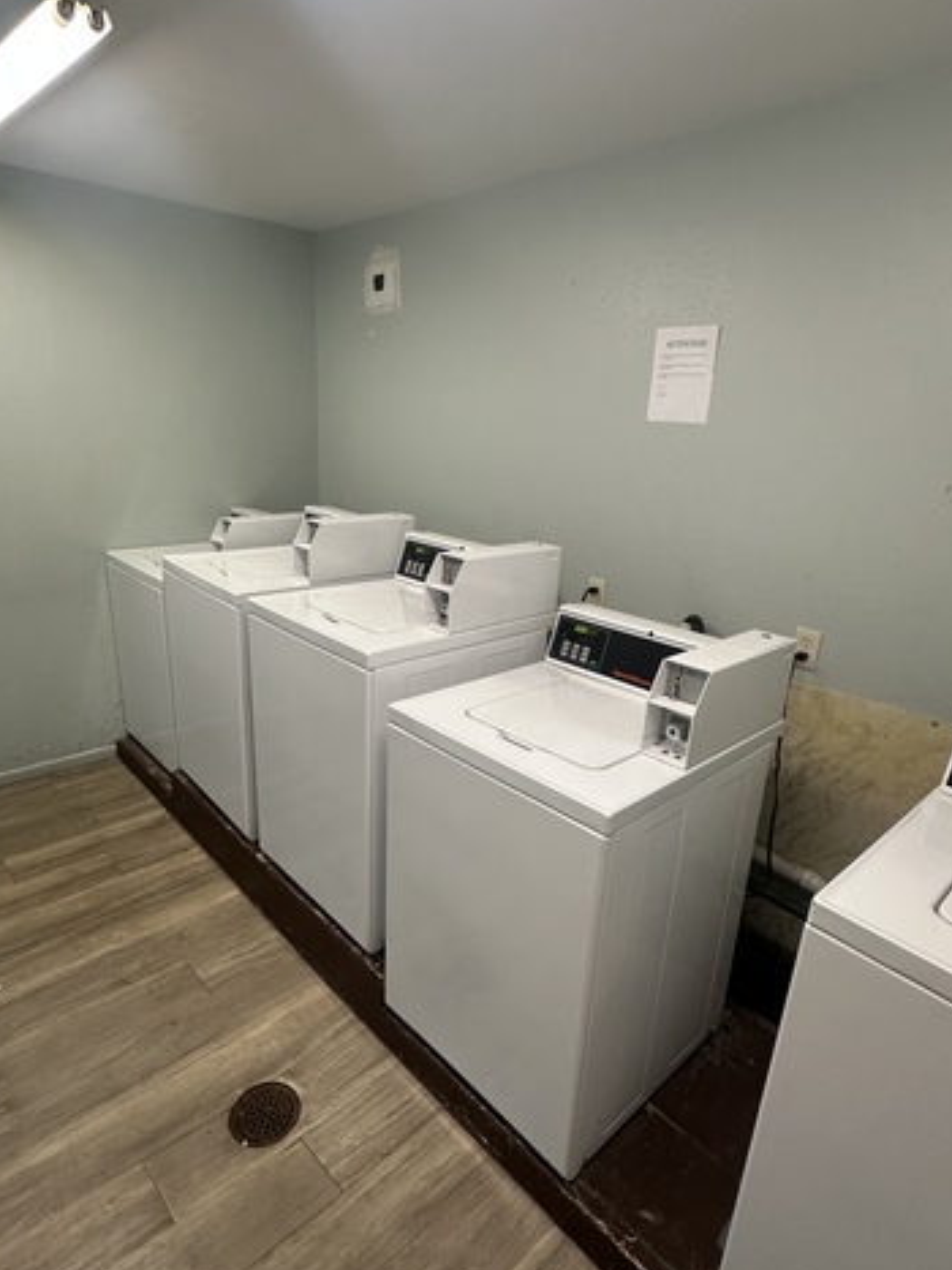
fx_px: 734
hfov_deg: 65.9
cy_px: 649
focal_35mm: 20
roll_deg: -3.5
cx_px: 476
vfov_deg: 81.7
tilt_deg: -16.9
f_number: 2.2
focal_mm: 2.22
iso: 160
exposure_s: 1/60
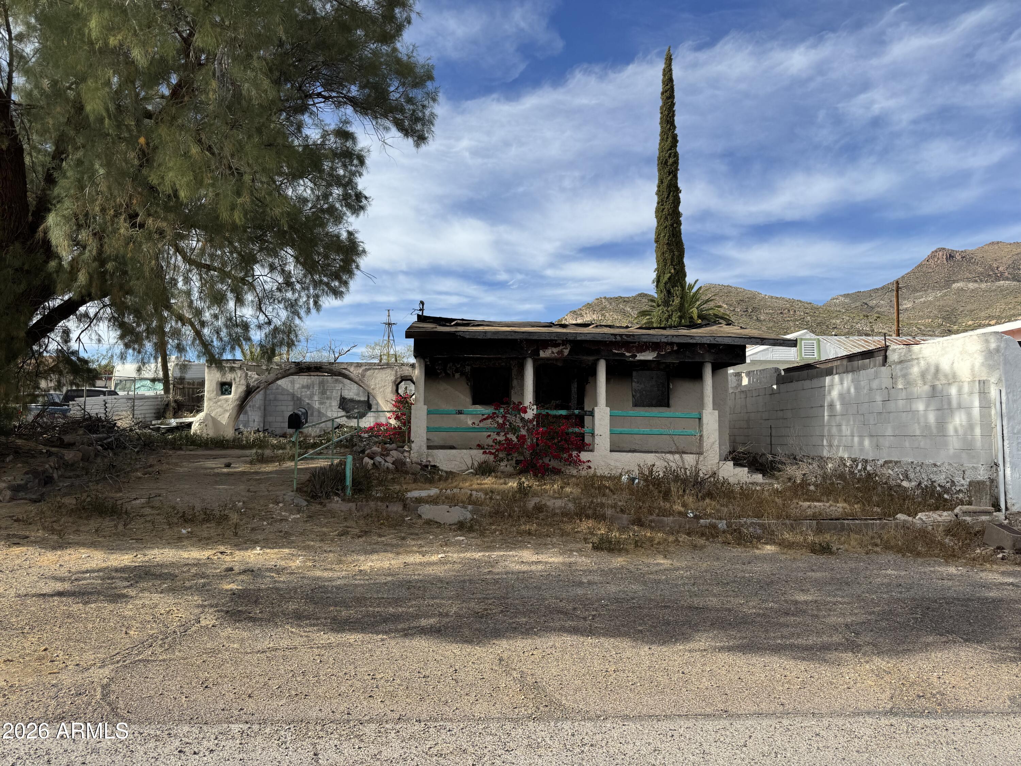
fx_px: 708
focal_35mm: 24
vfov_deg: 56.8
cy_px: 383
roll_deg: -0.3
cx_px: 510
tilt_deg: +3.1
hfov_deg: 71.6
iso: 80
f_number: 1.78
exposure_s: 1/4049
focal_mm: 6.76
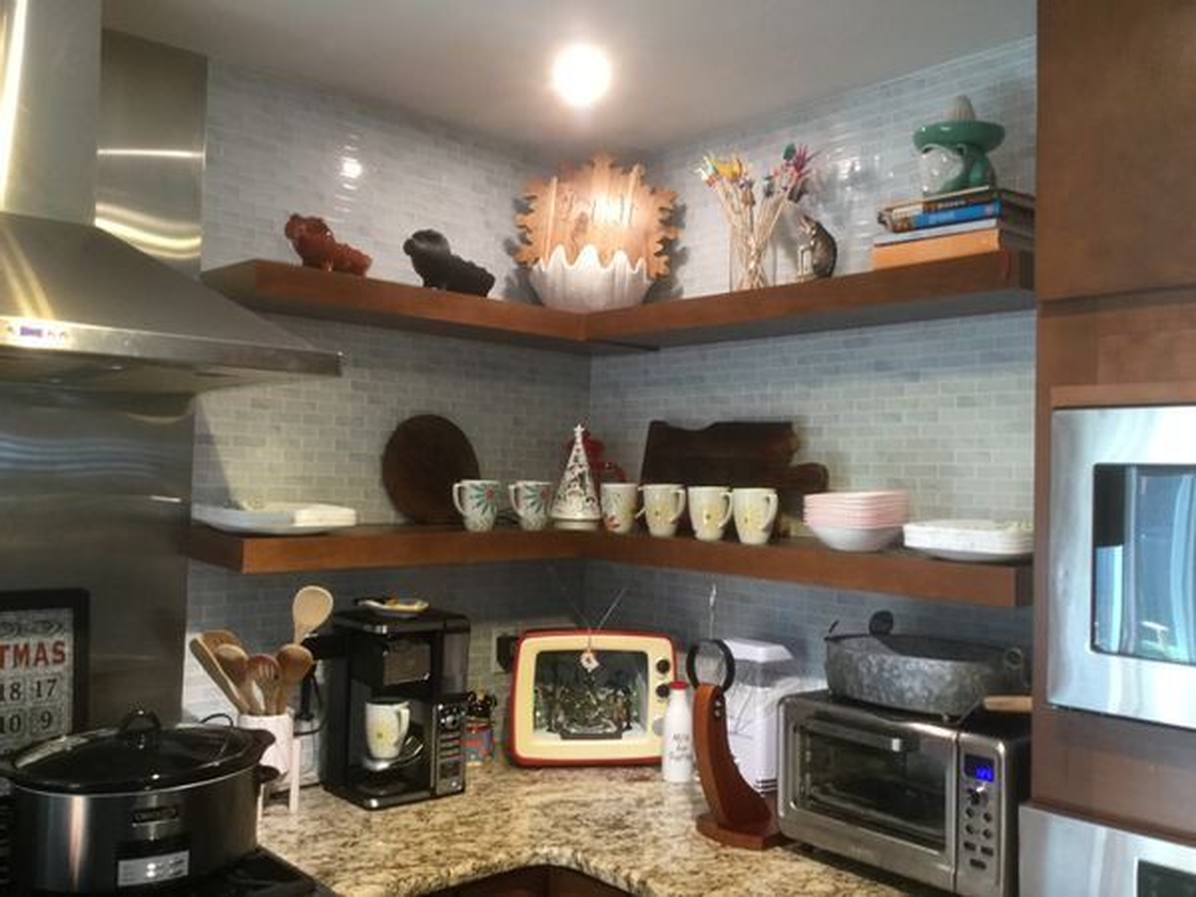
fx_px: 1071
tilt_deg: +2.0
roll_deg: -0.9
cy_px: 448
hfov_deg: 58.4
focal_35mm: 31
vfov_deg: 45.4
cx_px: 598
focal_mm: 3.3
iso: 100
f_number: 2.4
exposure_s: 1/30
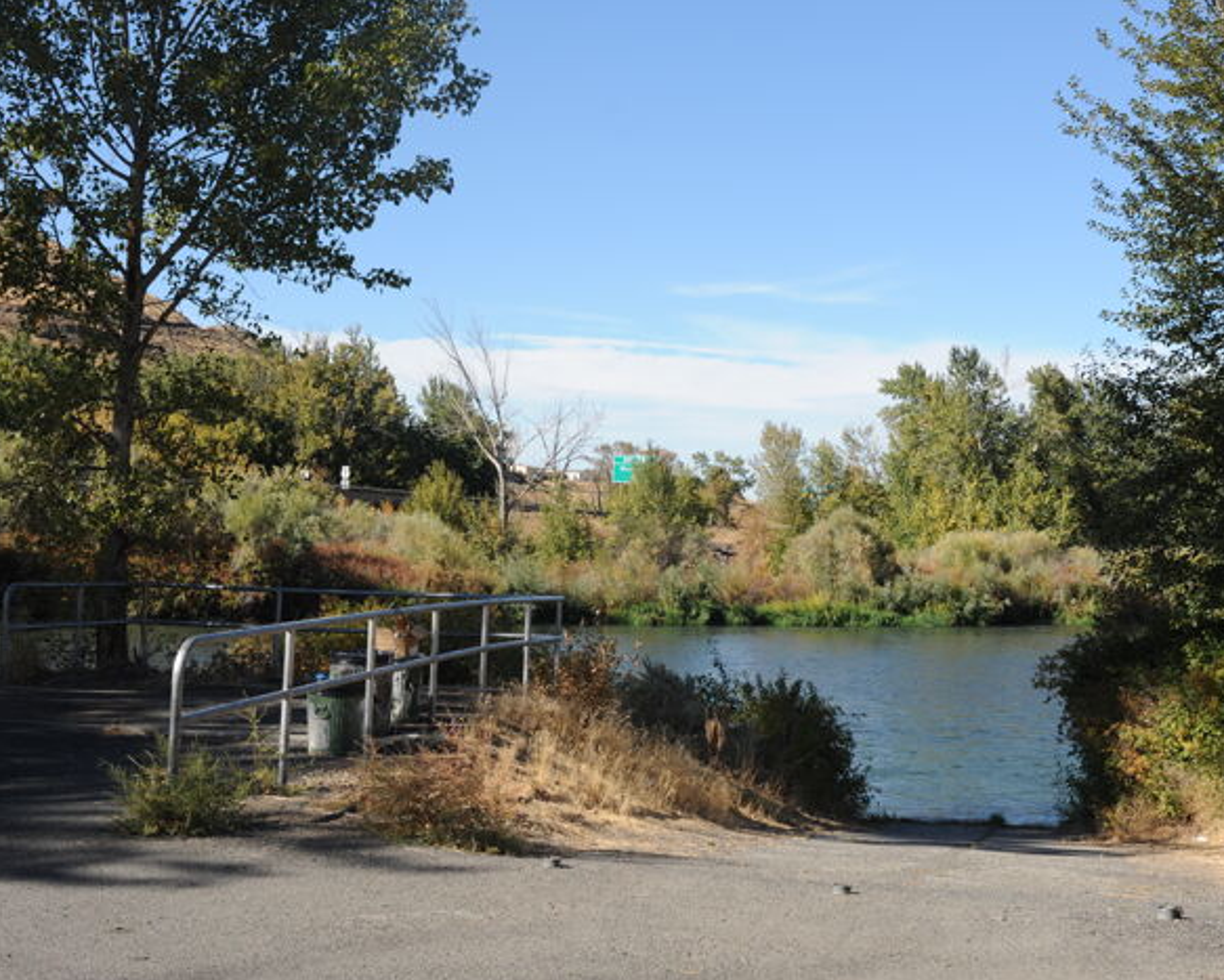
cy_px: 487
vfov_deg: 33.5
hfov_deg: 41.0
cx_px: 699
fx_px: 1631
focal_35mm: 45
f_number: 10
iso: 200
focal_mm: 35
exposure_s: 1/250
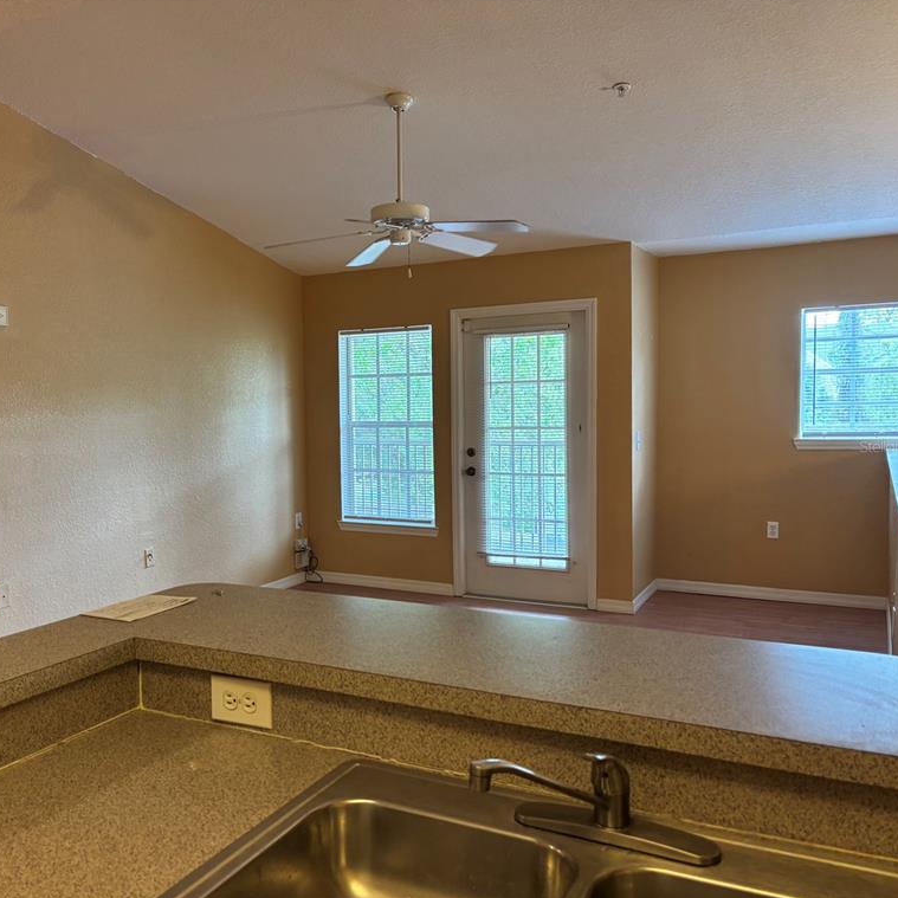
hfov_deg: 51.9
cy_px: 446
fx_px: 910
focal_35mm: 31
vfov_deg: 52.5
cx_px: 325
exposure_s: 1/60
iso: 125
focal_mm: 5.96
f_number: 1.6
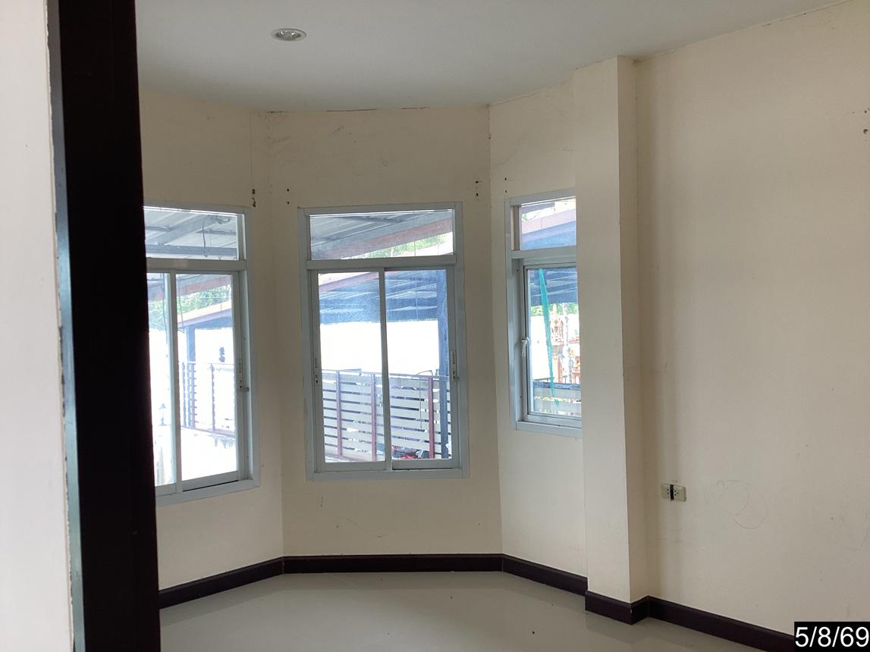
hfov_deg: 58.4
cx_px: 435
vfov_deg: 45.4
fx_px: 779
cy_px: 326
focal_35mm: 31
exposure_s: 1/120
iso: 40
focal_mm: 3.3
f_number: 2.4
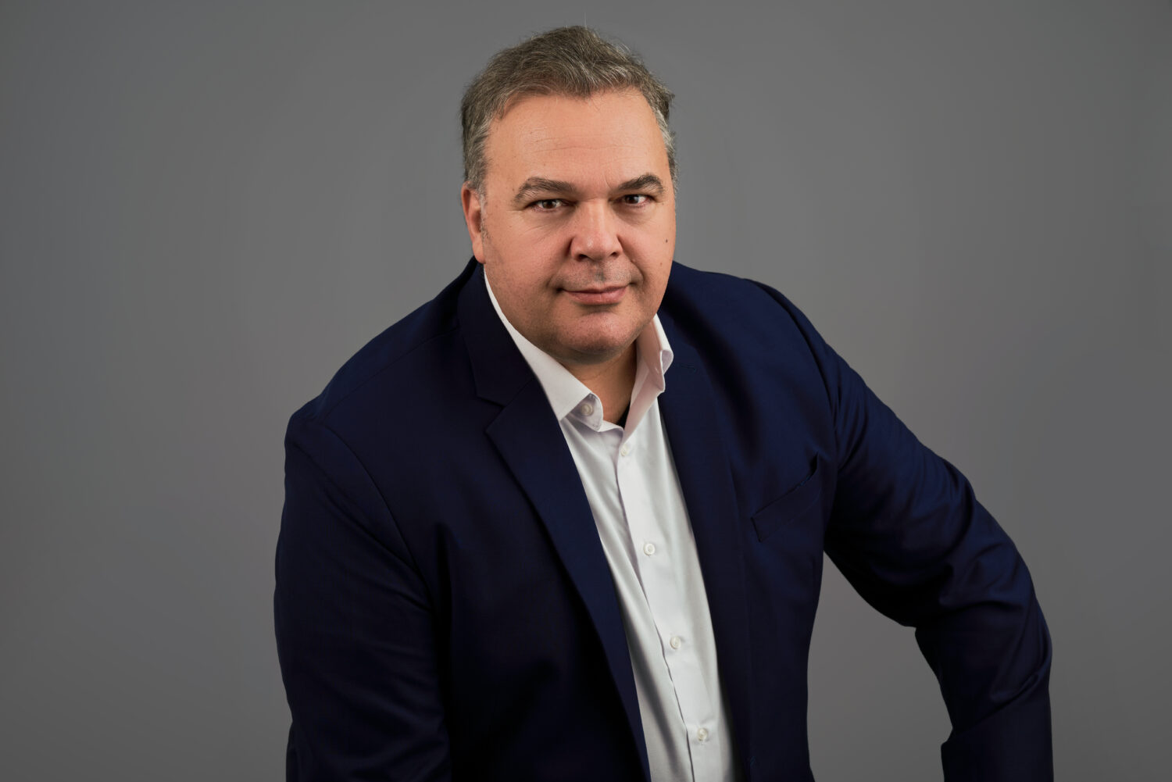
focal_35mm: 90
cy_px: 391
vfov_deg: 15.2
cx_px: 586
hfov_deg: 22.6
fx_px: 2931
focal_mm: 90
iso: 125
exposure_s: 1/200
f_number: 8
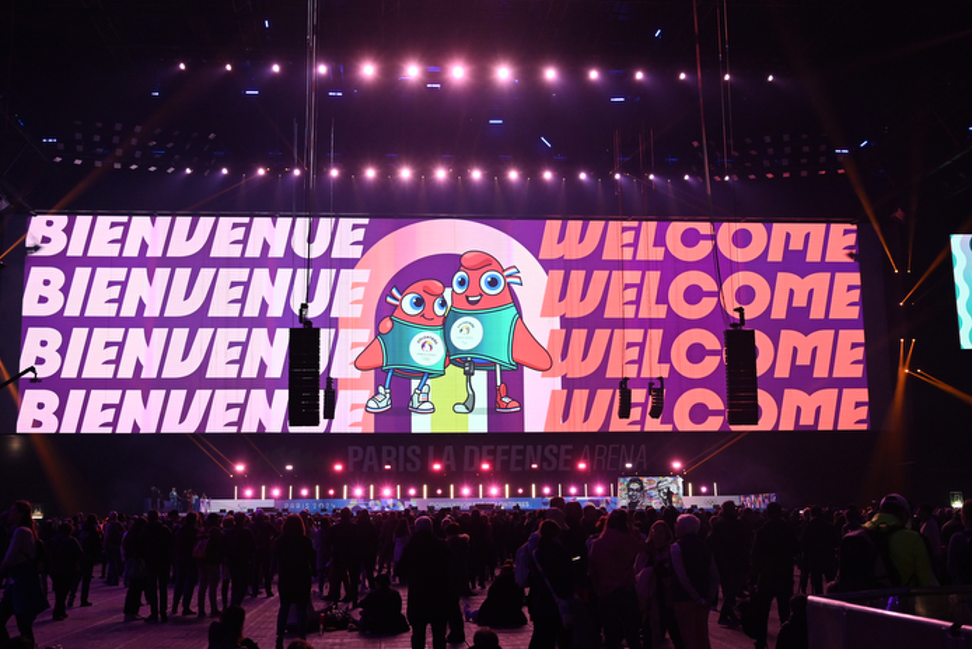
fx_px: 1080
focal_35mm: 40
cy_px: 324
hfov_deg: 48.4
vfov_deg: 33.4
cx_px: 461
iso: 3200
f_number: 4
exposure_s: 1/160
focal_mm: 37
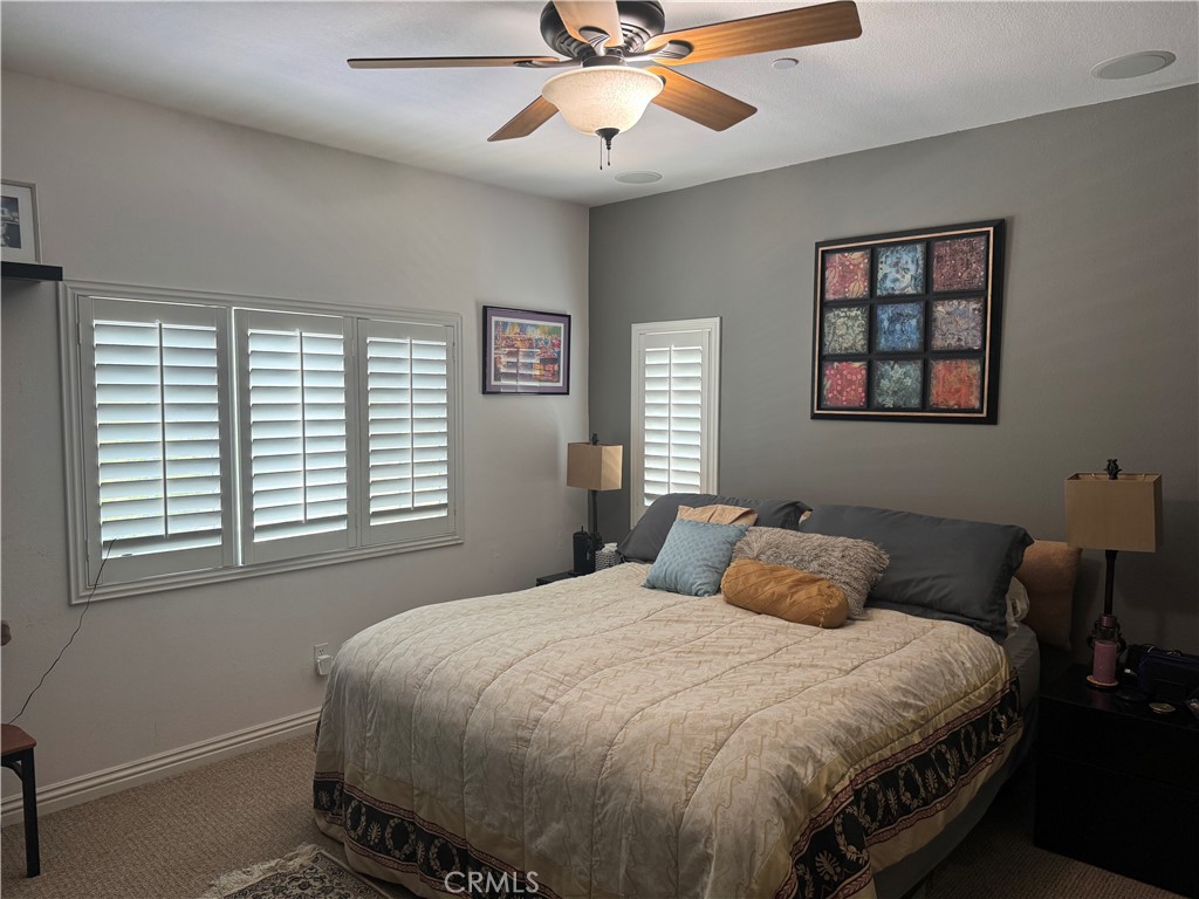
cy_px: 450
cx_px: 600
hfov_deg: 71.6
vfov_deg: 56.8
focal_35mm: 24
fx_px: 831
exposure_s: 1/60
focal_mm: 6.76
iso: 160
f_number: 1.78
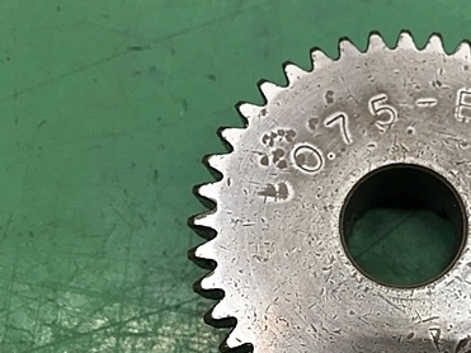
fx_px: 680
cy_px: 234
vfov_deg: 28.9
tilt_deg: -78.1
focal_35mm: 50
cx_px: 395
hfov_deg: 36.5
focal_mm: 4.15
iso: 80
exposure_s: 1/30
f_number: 2.2
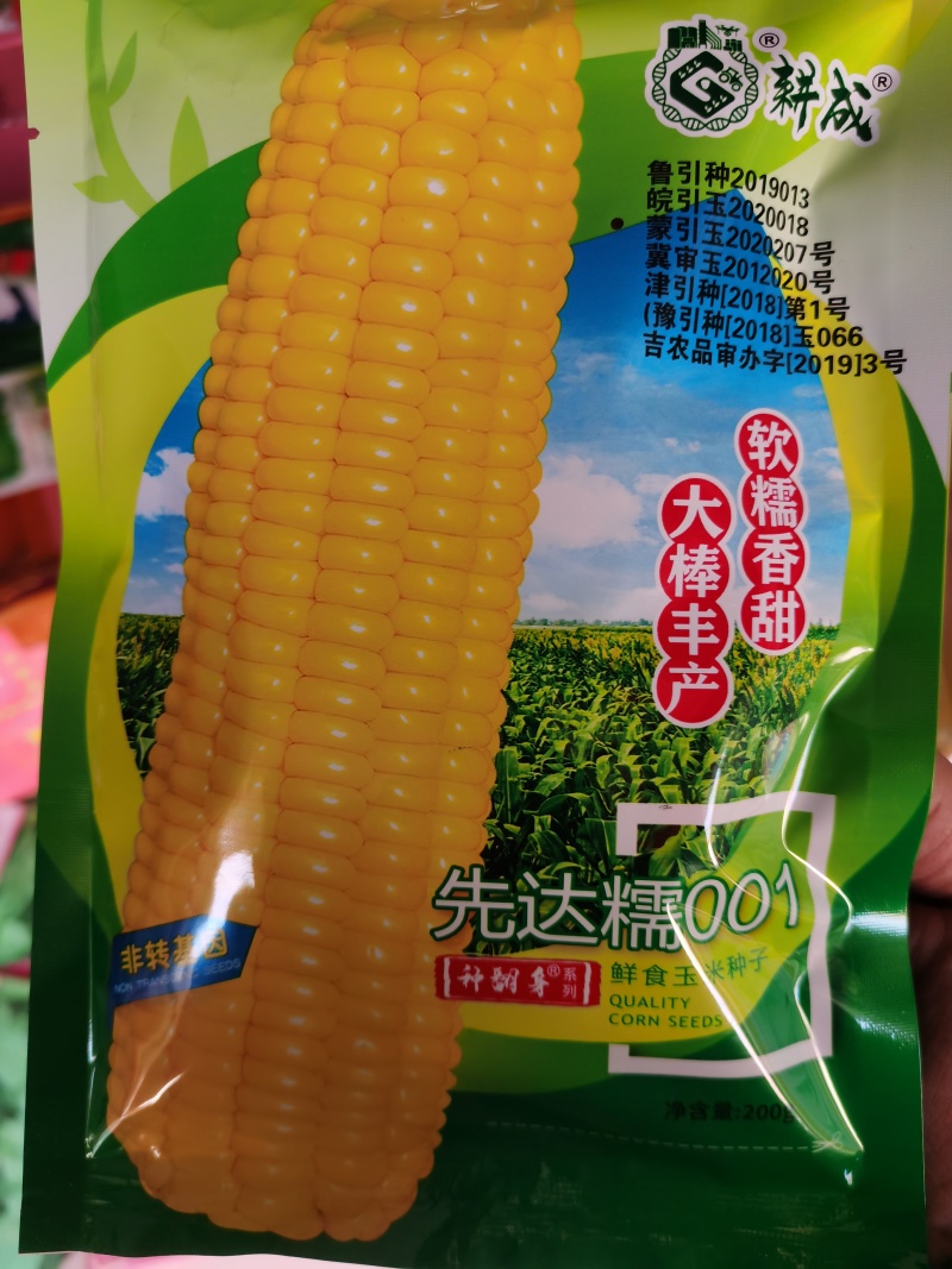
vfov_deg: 65.3
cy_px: 634
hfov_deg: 51.3
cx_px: 476
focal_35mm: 27
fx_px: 990
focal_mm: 5.58
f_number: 1.8
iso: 80
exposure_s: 1/120
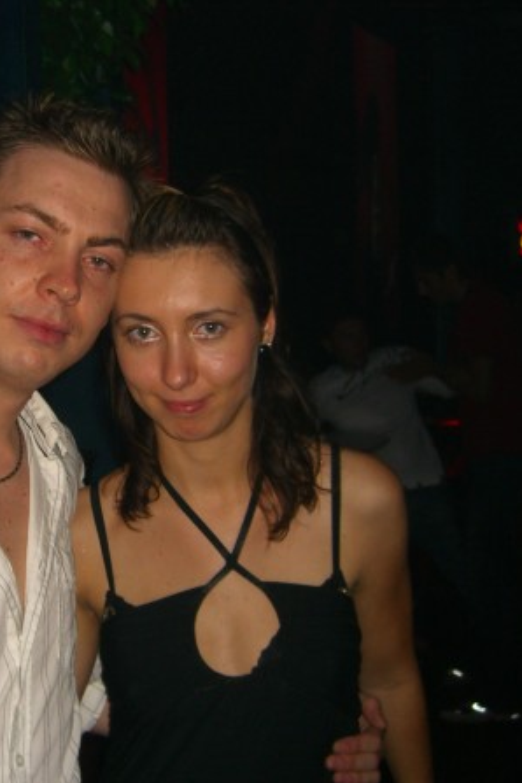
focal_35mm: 53
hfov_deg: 24.9
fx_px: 1153
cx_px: 75
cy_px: 392
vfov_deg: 37.5
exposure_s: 1/60
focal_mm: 7.9
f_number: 2.8
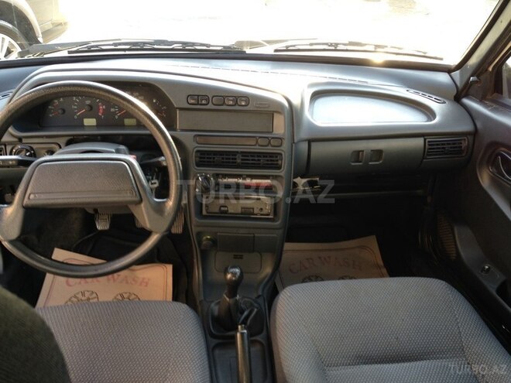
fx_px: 487
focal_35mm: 33
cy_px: 192
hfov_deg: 55.4
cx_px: 256
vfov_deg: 42.9
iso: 50
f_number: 2.4
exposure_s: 1/60
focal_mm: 4.12
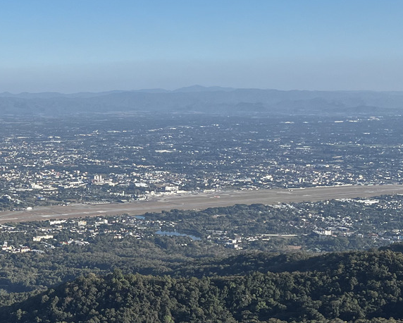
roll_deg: +1.3
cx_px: -77
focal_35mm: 71
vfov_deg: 21.6
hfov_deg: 24.3
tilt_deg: -6.5
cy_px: 183
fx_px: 847
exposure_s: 1/3831
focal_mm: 5.7
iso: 50
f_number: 1.5
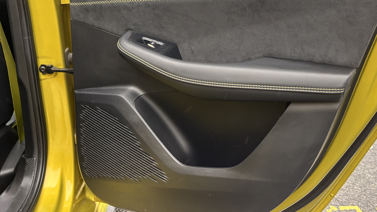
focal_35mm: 39
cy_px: 25
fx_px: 390
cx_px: 208
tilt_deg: -8.1
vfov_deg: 29.3
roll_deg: +0.3
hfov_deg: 51.5
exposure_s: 1/60
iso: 200
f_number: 1.6
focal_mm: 5.96
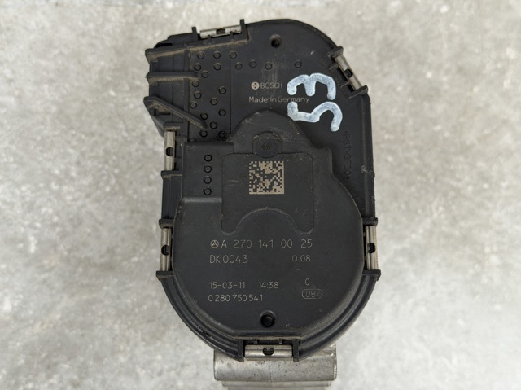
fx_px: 722
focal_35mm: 48
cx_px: 260
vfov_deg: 30.2
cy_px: 195
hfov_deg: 39.7
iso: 125
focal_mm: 6.76
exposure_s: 1/60
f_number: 1.78
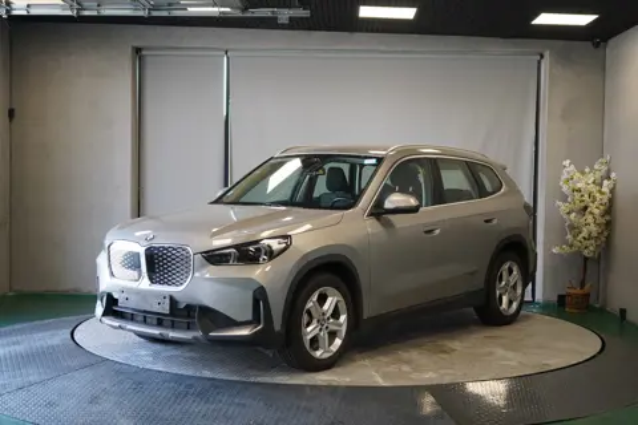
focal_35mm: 50
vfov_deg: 27.0
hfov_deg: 39.6
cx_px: 319
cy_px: 212
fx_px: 886
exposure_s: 1/160
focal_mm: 50
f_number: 4.5
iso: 1250
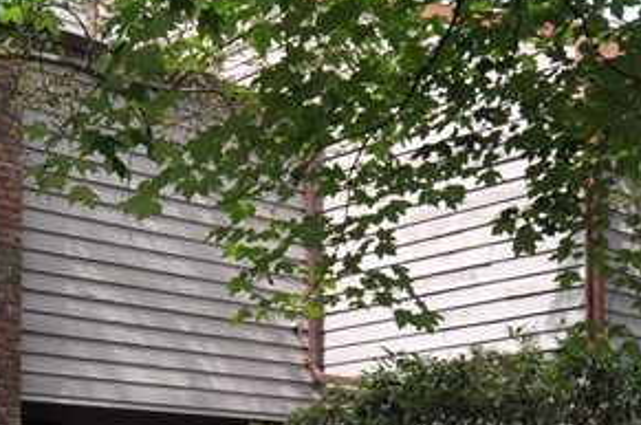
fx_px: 1315
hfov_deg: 27.3
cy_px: 434
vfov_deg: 17.9
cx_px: 396
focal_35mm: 74
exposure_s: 1/250
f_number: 6.3
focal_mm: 14
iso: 500
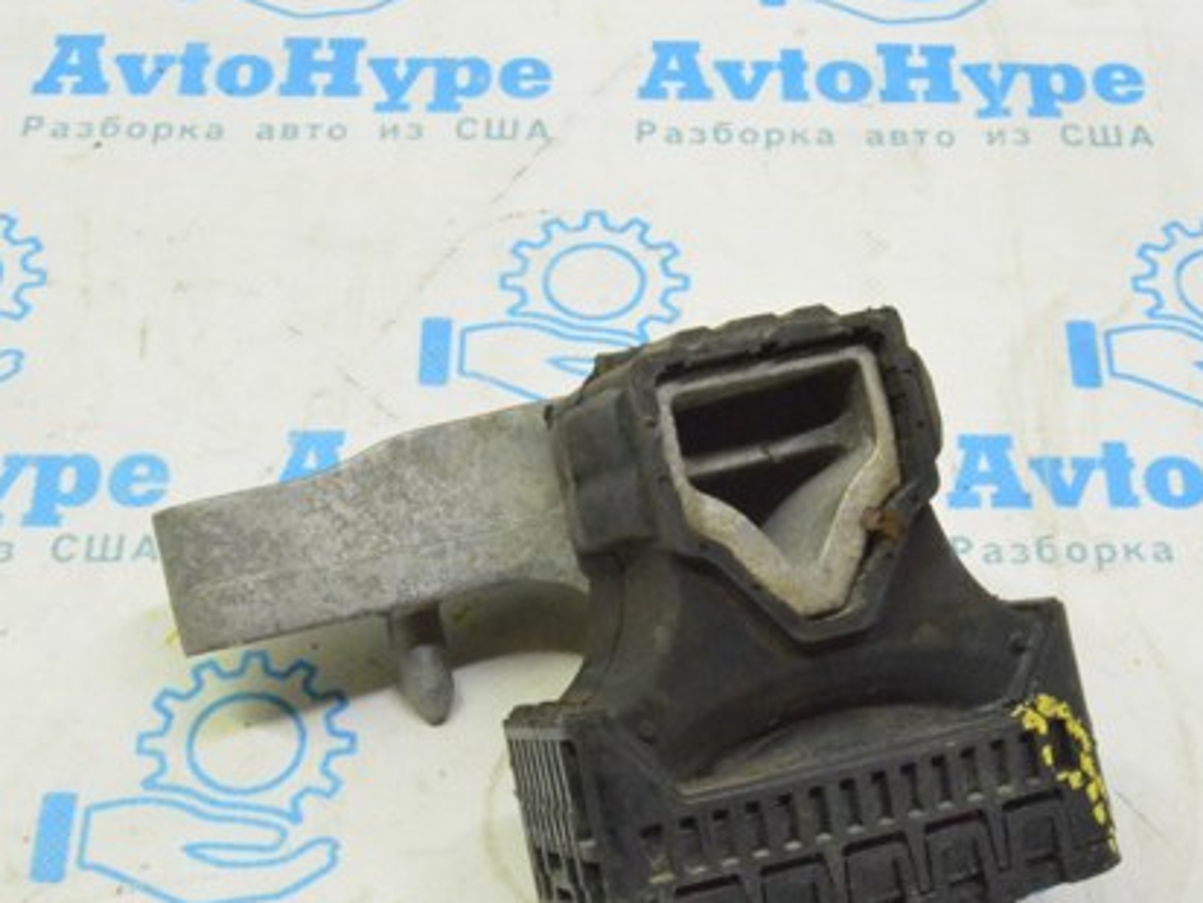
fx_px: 2329
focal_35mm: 67
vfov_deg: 21.8
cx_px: 746
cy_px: 616
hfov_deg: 28.9
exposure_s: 1/20
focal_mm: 30
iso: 6400
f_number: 20
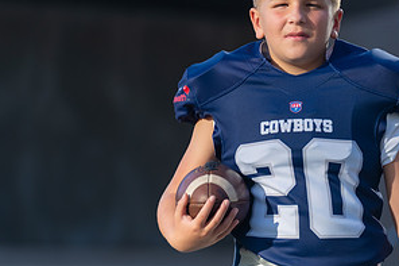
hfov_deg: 6.1
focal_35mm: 339
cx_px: 334
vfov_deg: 4.1
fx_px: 3755
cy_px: 131
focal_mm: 152
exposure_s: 1/800
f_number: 2.8
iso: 100
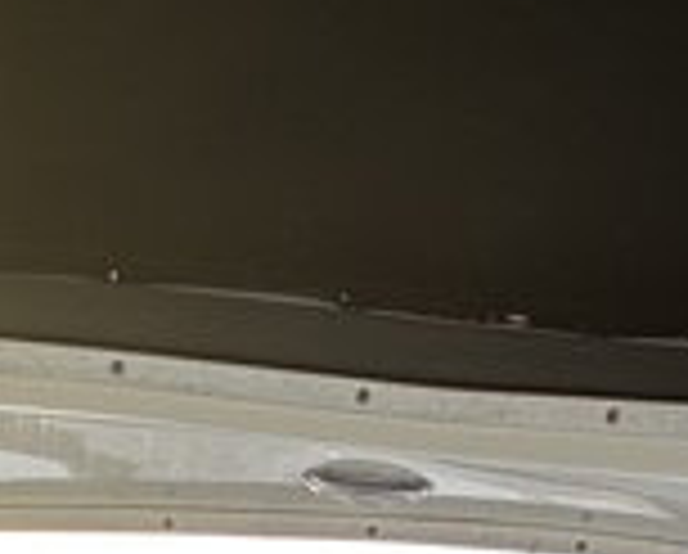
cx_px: -4
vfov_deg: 9.4
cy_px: 1883
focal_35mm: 107
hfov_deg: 17.5
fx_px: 2183
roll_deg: +0.6
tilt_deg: -21.7
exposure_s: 1/99
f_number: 2.2
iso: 80
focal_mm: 2.22
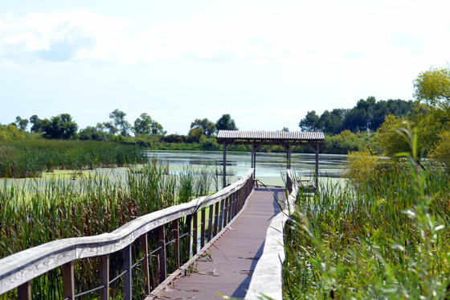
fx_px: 1031
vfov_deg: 16.5
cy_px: 150
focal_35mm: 82
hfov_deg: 24.6
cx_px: 225
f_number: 7.1
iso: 100
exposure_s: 1/200
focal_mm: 55
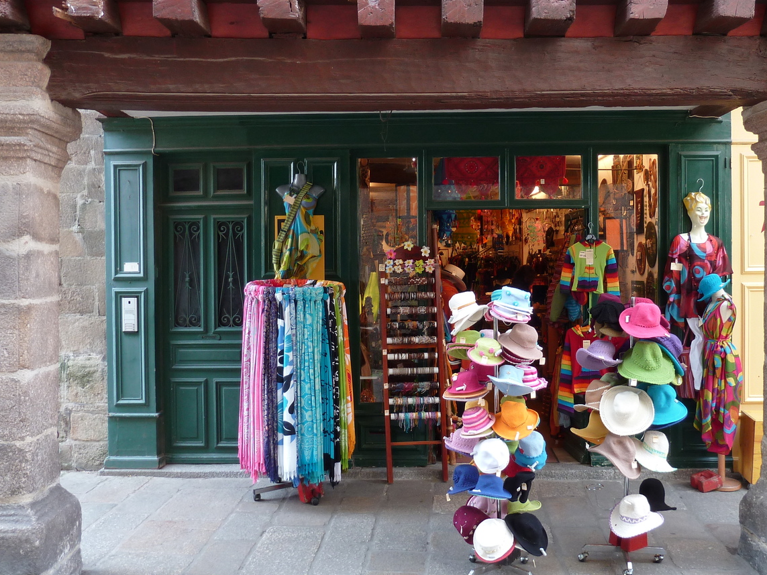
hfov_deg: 52.5
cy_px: 280
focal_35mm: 35
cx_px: 430
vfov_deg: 40.7
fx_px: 775
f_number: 3.3
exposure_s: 1/30
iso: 100
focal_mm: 4.1
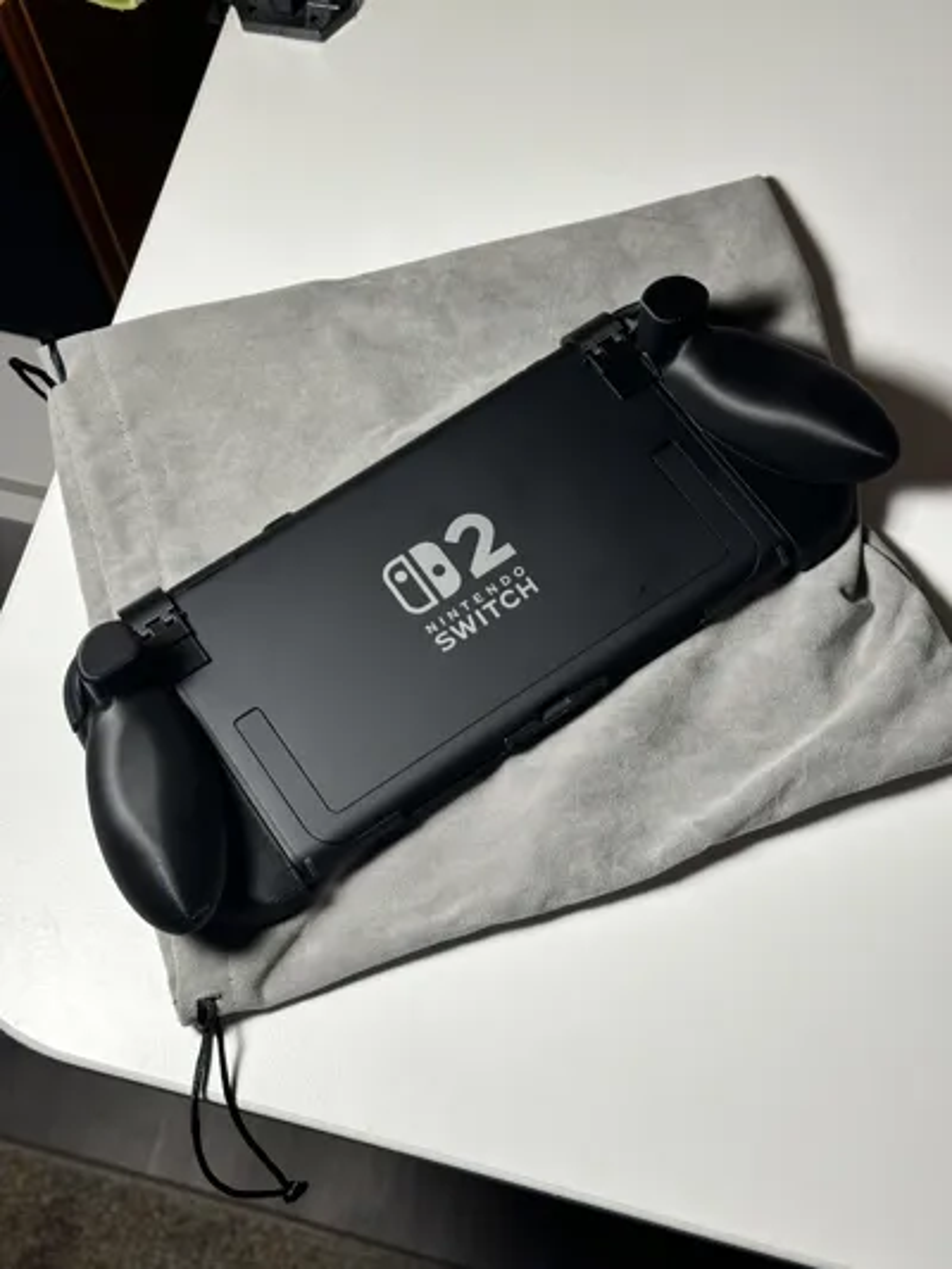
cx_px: 476
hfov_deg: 30.3
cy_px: 634
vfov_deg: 39.6
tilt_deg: -68.1
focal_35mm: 48
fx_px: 1759
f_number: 1.78
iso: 64
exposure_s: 1/100
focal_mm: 6.86
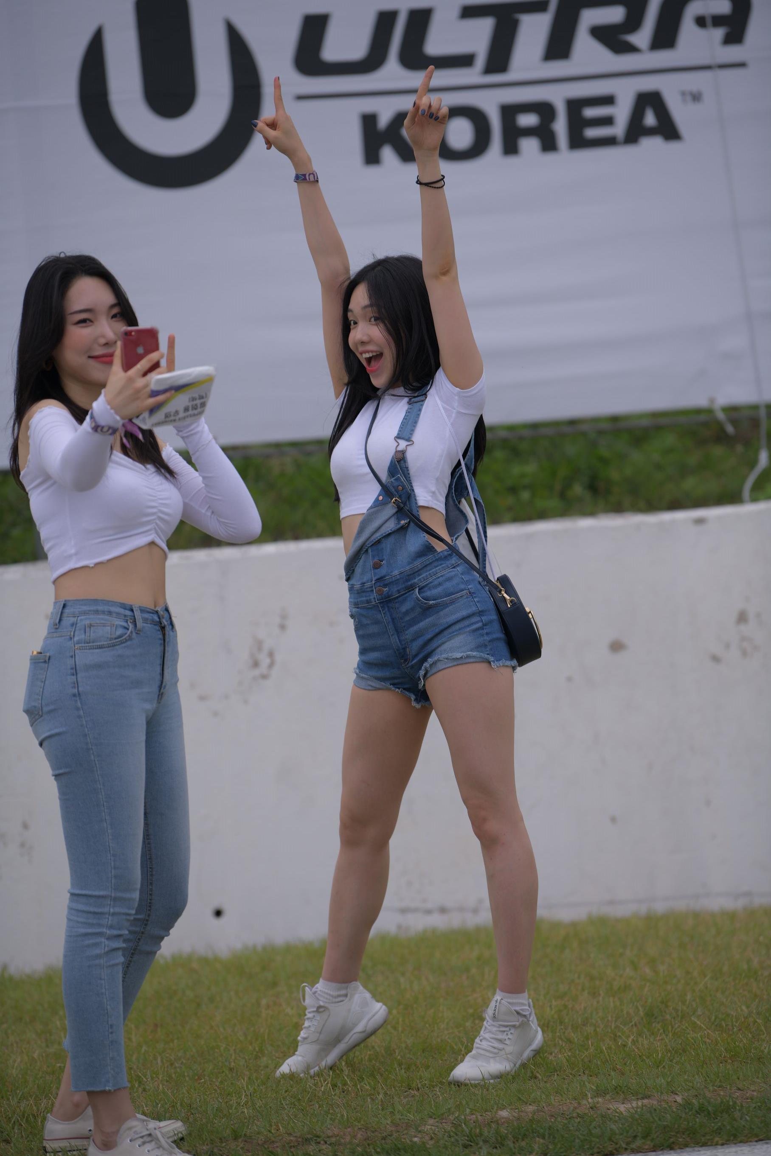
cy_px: 578
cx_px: 386
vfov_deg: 10.3
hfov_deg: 6.9
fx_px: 6424
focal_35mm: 200
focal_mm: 200
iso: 180
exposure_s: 1/800
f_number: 3.5
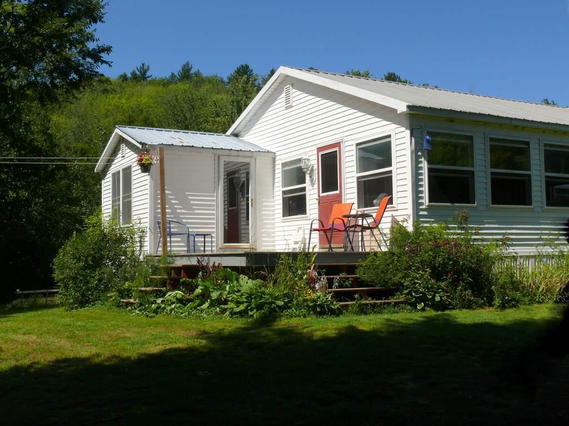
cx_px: 284
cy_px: 213
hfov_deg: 46.8
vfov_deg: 36.0
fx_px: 657
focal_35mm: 40
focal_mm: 8.6
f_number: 8
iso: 100
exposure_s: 1/400
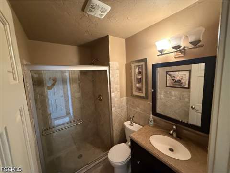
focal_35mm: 14
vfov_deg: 85.7
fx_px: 93
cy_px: 86
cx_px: 115
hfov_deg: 102.1
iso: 800
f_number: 2.2
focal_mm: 2.22
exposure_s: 1/60
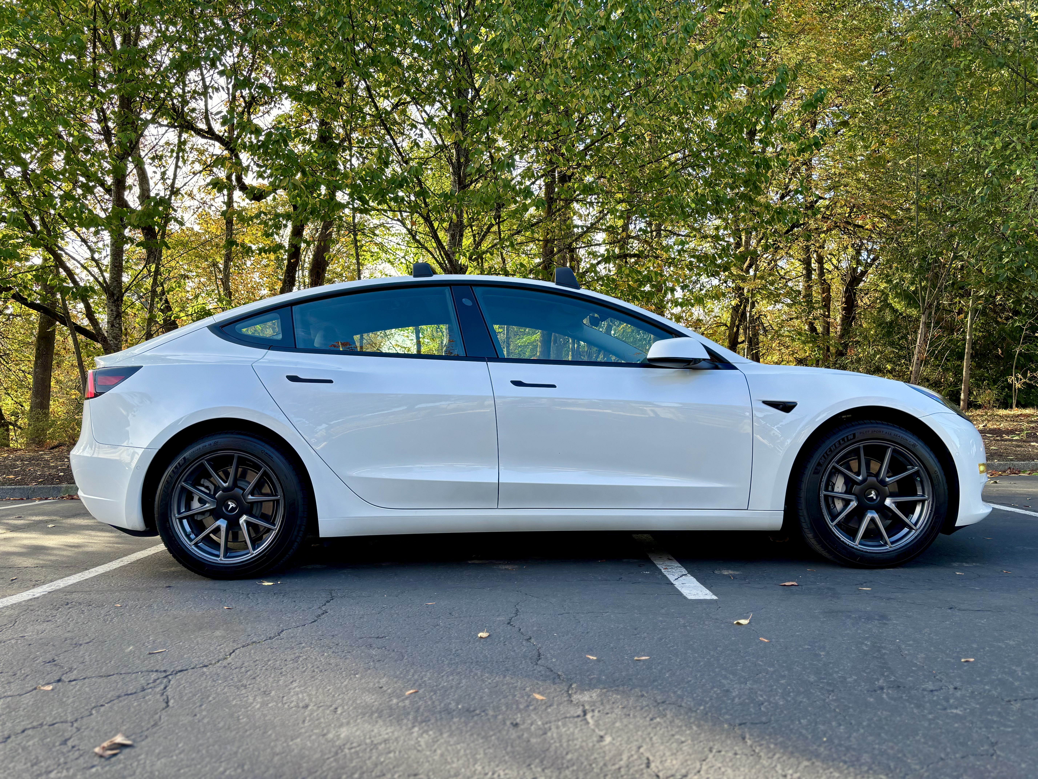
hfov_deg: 67.3
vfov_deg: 53.1
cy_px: 390
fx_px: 780
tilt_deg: +1.8
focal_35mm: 26
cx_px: 519
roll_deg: +0.2
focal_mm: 5.96
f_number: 1.6
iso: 50
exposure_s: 1/353
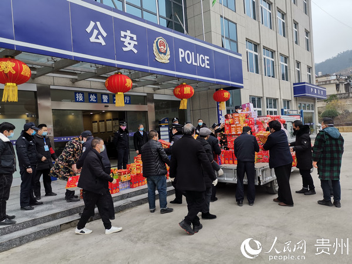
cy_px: 132
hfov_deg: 65.3
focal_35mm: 27
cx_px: 176
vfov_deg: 51.4
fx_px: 275
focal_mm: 4.75
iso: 50
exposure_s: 1/291
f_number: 1.8
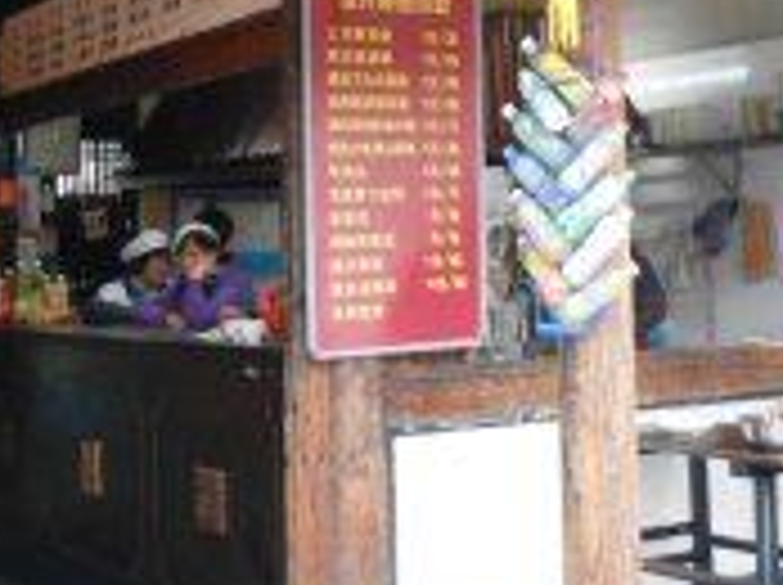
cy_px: 36
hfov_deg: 28.9
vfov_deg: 21.3
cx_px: 504
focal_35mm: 67
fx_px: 1513
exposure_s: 1/30
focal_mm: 4.6
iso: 400
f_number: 3.5
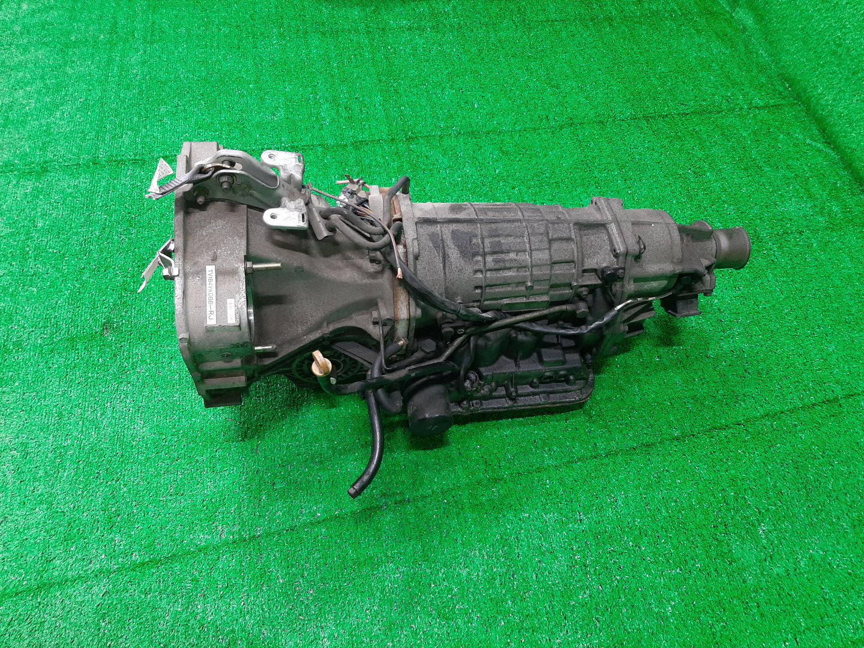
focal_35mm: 26
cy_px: 324
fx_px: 649
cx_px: 432
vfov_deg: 53.1
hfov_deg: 67.3
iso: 158
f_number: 1.7
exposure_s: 1/50
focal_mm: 3.93
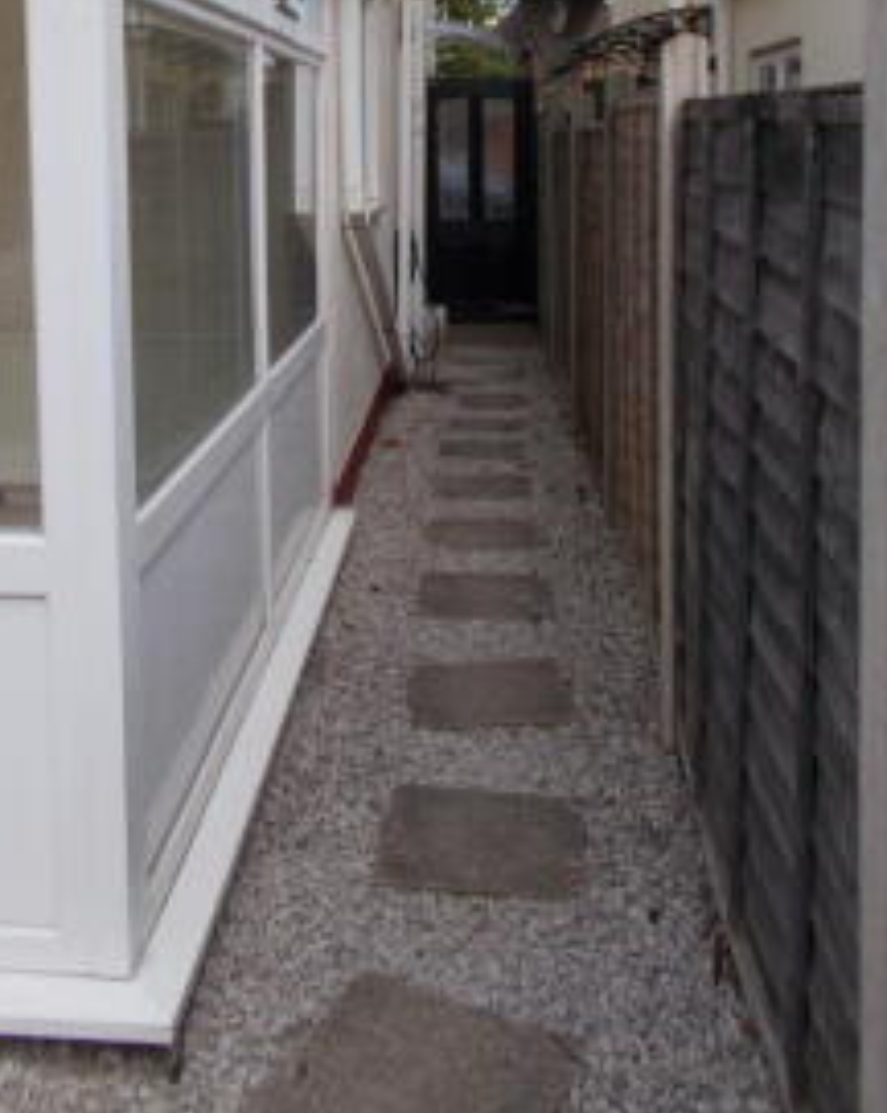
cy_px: 240
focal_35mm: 41
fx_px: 1348
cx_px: 292
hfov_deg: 36.0
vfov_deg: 43.0
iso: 80
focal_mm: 4.6
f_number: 8
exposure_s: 1/125
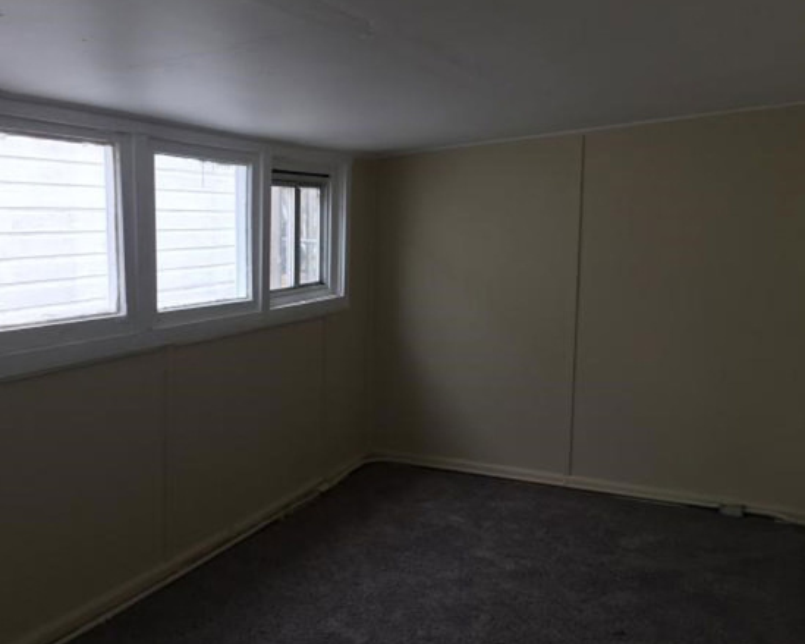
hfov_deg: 54.2
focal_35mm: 33
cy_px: 311
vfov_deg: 44.5
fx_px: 786
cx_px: 399
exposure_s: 1/60
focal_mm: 4.15
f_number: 2.2
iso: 32
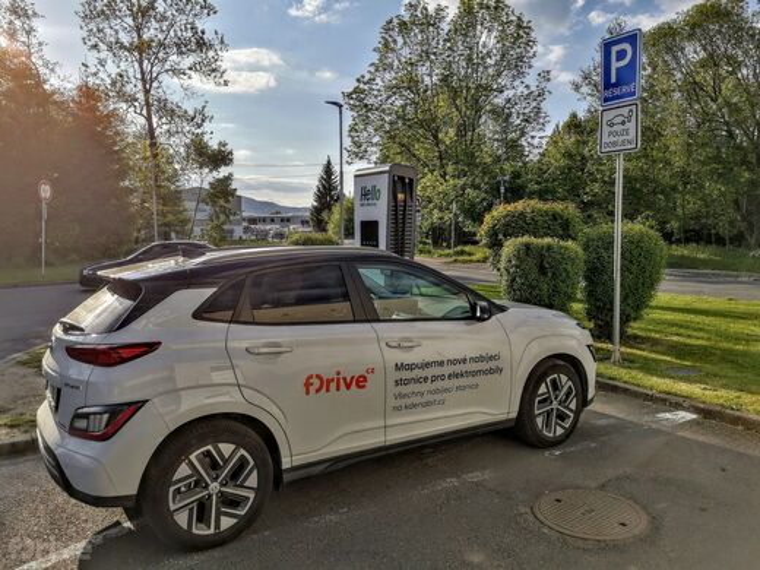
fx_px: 637
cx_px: 380
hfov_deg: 61.7
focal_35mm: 29
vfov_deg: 48.2
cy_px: 285
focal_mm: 5.3
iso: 50
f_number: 1.8
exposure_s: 1/1916
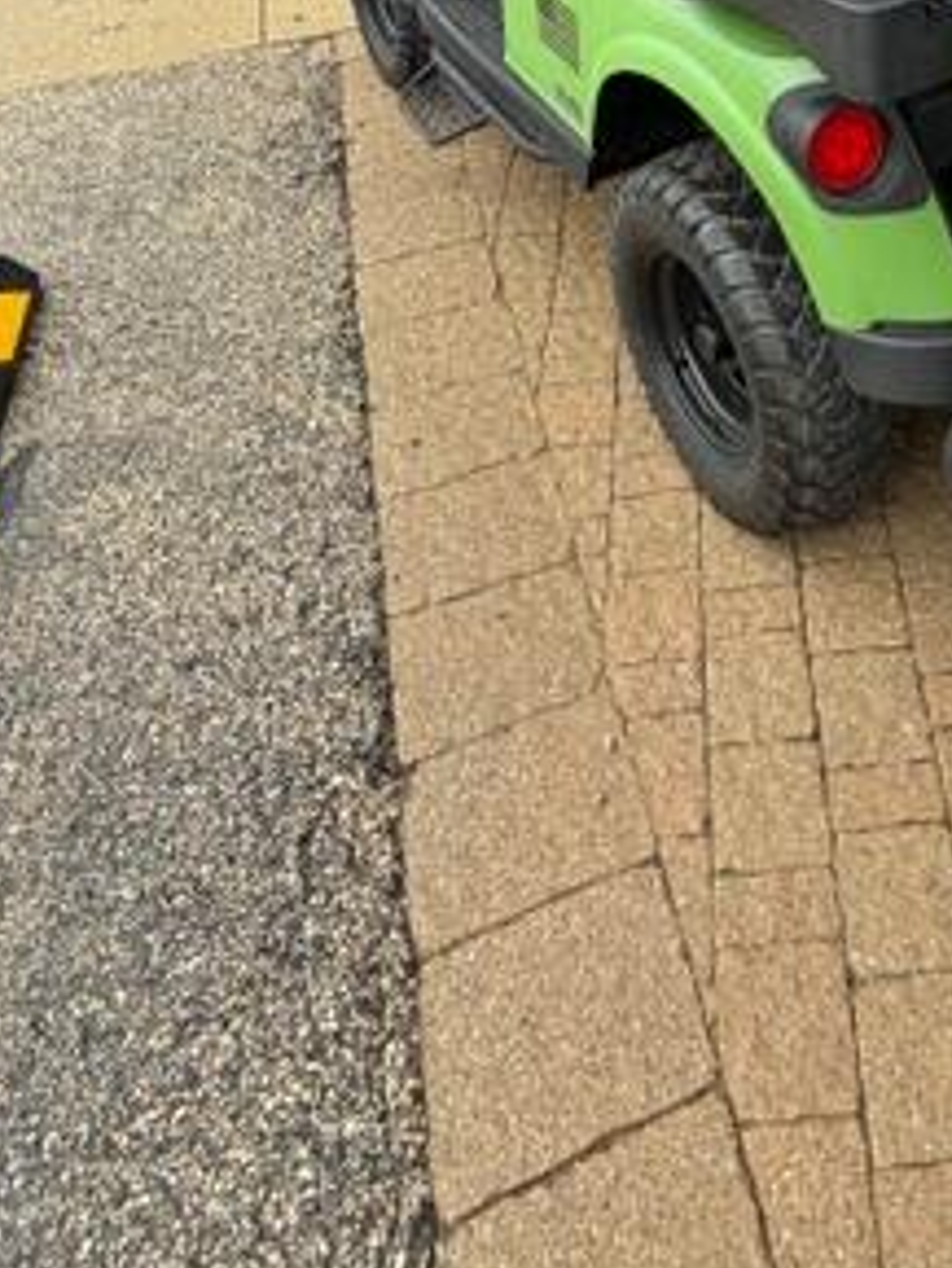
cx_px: 715
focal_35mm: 31
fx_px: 1136
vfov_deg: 44.8
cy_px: -114
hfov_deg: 44.0
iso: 64
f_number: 2.2
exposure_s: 1/121
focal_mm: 2.22
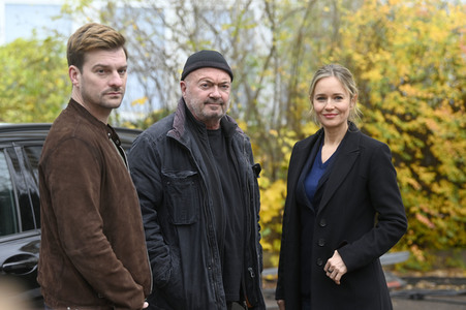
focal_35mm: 110
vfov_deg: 12.4
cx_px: 233
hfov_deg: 18.6
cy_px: 155
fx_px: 1423
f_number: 4
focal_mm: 110
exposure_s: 1/1000
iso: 1250
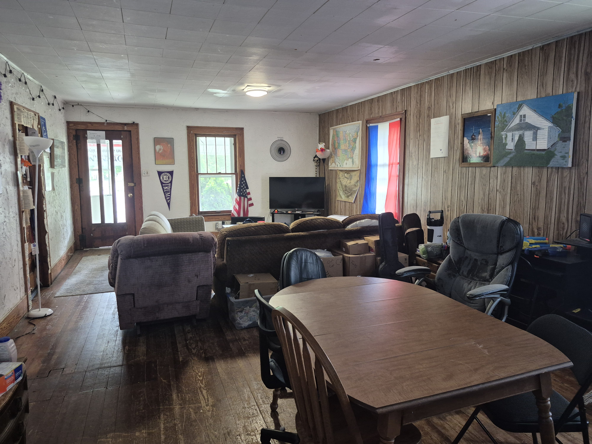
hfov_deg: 73.9
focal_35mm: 23
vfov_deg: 58.9
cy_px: 222
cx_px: 296
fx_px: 393
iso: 640
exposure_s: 1/60
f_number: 1.8
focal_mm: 5.4
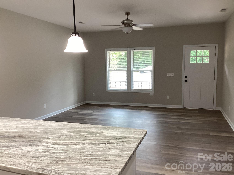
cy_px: 88
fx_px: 210
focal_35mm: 31
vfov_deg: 45.4
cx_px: 117
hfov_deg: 58.4
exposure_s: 1/60
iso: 125
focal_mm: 3.3
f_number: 2.4
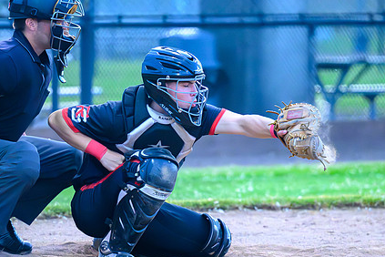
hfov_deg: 5.9
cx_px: 166
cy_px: 129
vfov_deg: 4.0
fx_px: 3711
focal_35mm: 347
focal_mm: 170
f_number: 2.8
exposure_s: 1/2500
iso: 9000
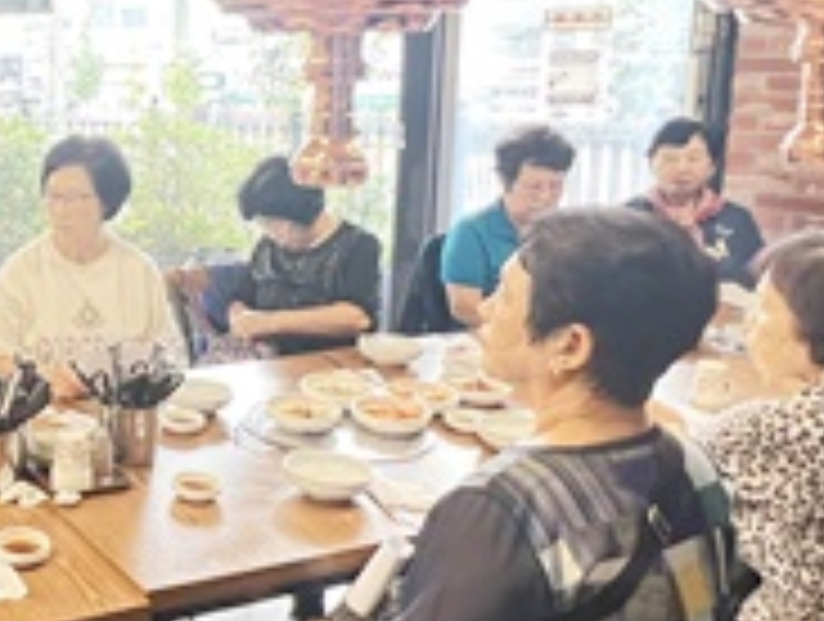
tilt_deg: -9.7
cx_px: -81
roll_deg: +1.2
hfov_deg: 39.2
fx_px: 930
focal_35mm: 39
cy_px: 214
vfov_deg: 36.6
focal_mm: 1.57
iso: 320
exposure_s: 1/60
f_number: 1.8
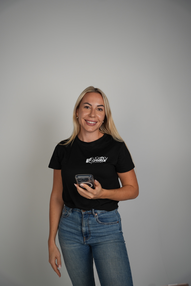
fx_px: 263
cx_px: 96
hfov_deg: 40.0
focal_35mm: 33
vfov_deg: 57.2
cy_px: 143
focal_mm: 33
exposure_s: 1/50
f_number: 2.8
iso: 100
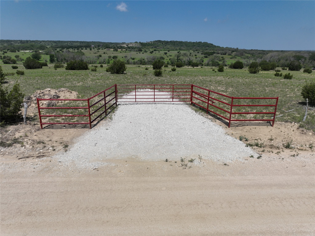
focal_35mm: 24
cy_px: 118
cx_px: 158
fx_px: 218
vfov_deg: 56.8
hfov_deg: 71.6
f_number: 2.8
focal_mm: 12.29
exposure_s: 1/3200
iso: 100
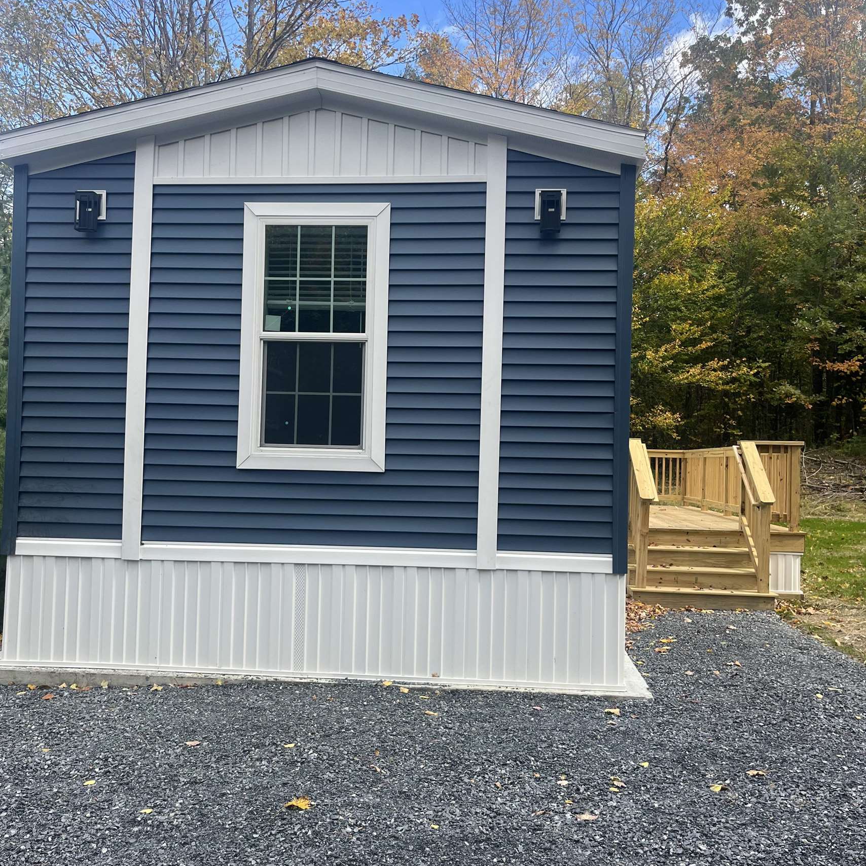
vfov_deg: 52.5
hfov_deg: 52.5
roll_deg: -1.3
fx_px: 877
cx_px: 430
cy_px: 452
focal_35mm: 31
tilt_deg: +2.9
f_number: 1.6
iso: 50
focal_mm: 5.1
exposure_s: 1/833
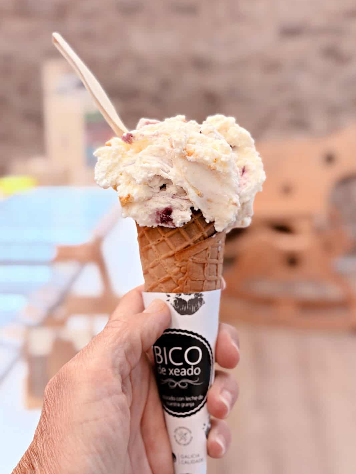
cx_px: 179
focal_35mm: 54
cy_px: 262
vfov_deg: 35.5
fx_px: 740
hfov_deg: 27.0
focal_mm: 6.8
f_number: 1.8
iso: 50
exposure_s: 1/121
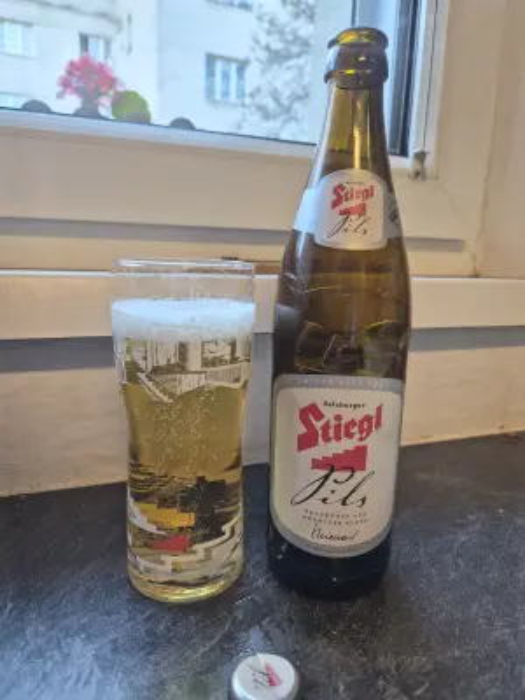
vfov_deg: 73.9
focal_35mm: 23
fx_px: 465
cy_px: 350
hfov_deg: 58.9
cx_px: 262
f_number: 1.8
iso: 125
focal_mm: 5.4
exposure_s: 1/100
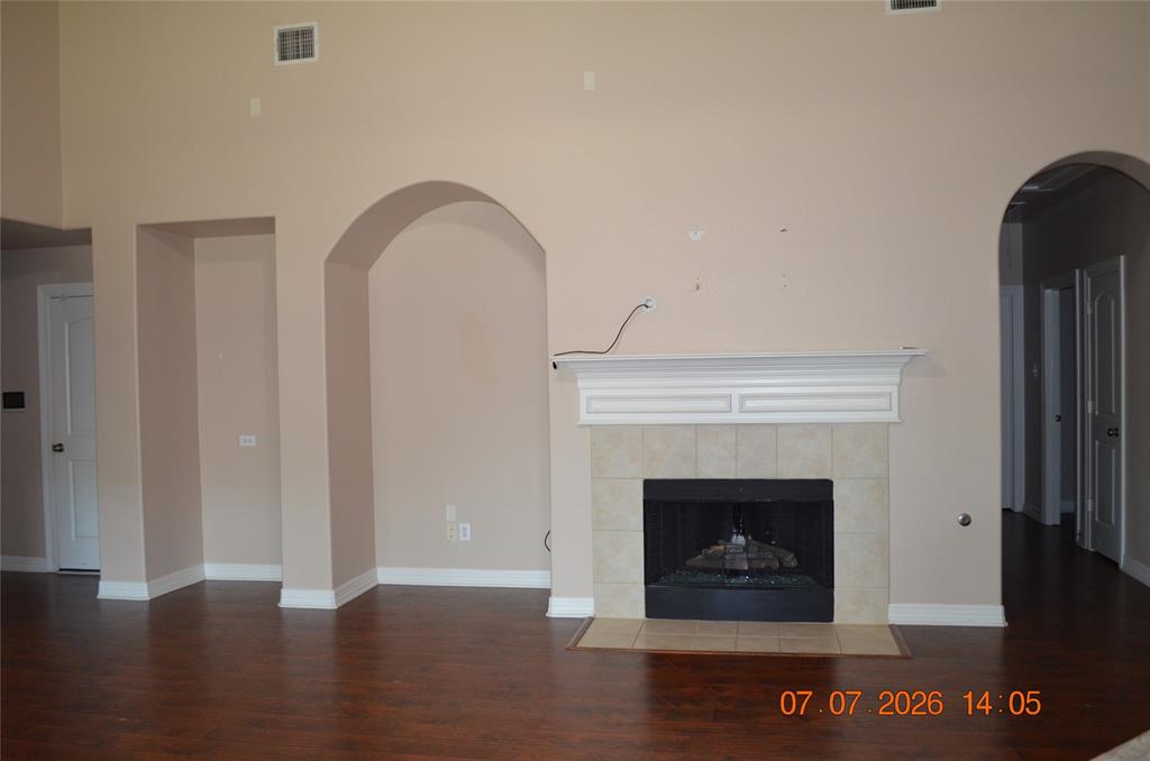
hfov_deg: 62.0
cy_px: 380
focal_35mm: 30
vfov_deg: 43.4
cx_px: 575
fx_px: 956
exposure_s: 1/60
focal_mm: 20
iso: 1000
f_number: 3.8
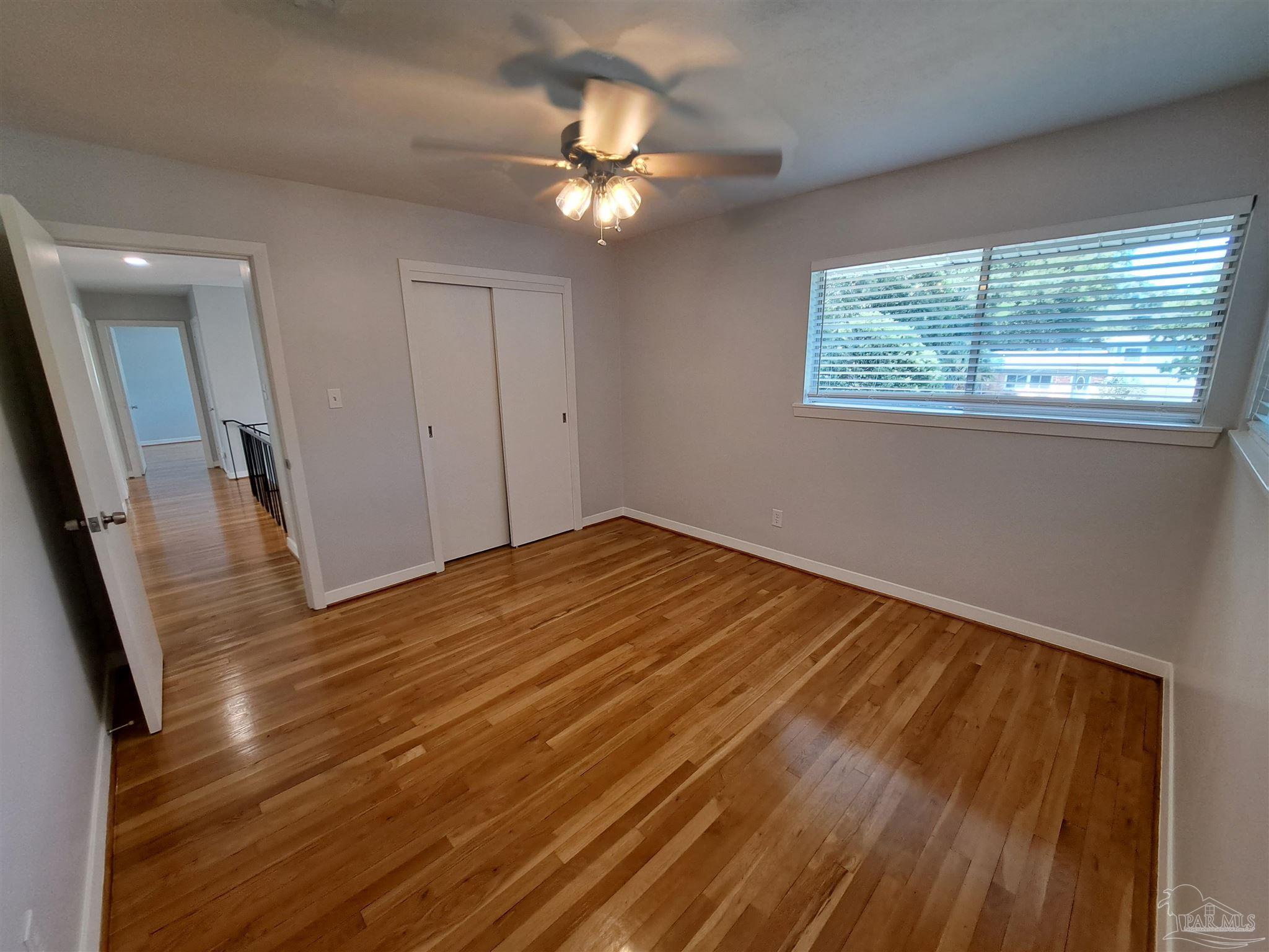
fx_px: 477
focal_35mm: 13
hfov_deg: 106.2
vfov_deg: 89.9
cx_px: 634
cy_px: 476
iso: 64
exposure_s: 1/50
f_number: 2.2
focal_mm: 1.74
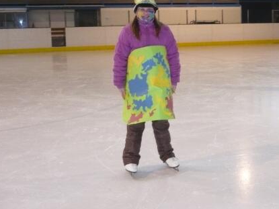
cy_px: 63
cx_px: 190
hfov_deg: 35.1
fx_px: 435
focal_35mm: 54
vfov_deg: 26.8
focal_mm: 5.8
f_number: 2.8
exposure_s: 1/30
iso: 320
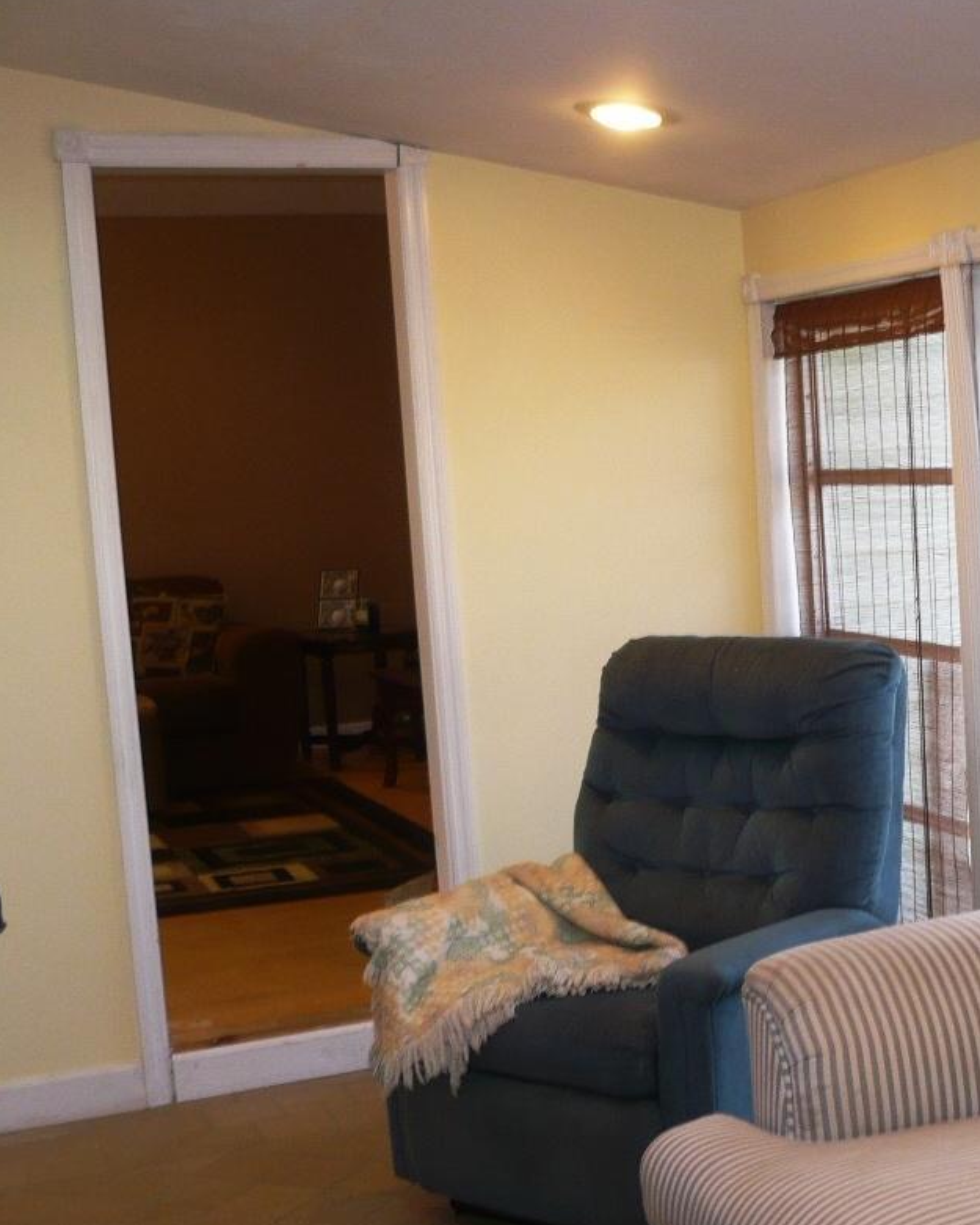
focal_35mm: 56
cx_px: 823
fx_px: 2030
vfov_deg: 33.5
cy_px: 684
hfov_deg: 26.5
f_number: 2.8
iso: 100
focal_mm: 5.8
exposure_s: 1/30
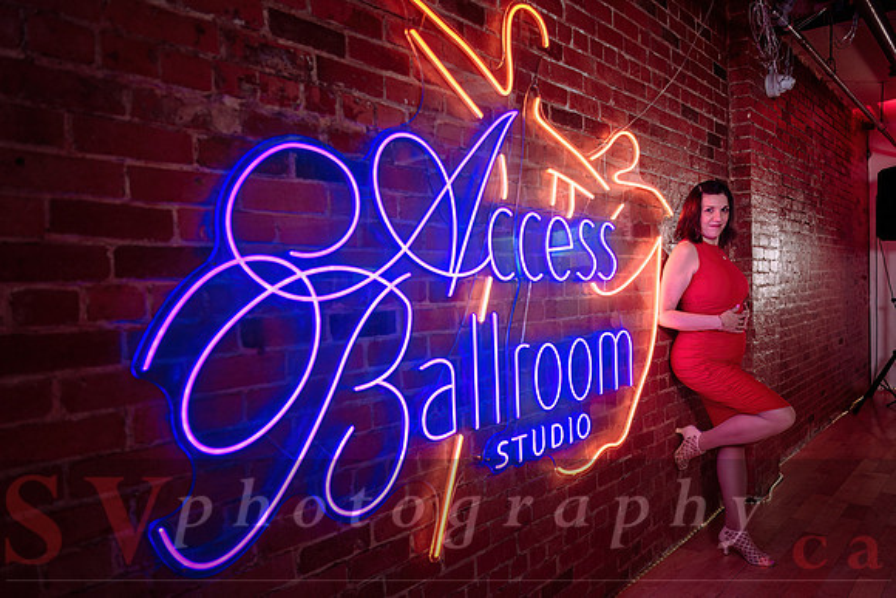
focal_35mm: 30
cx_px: 475
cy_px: 317
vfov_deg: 44.0
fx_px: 739
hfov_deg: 62.4
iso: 400
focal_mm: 28
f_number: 2.8
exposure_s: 1/100
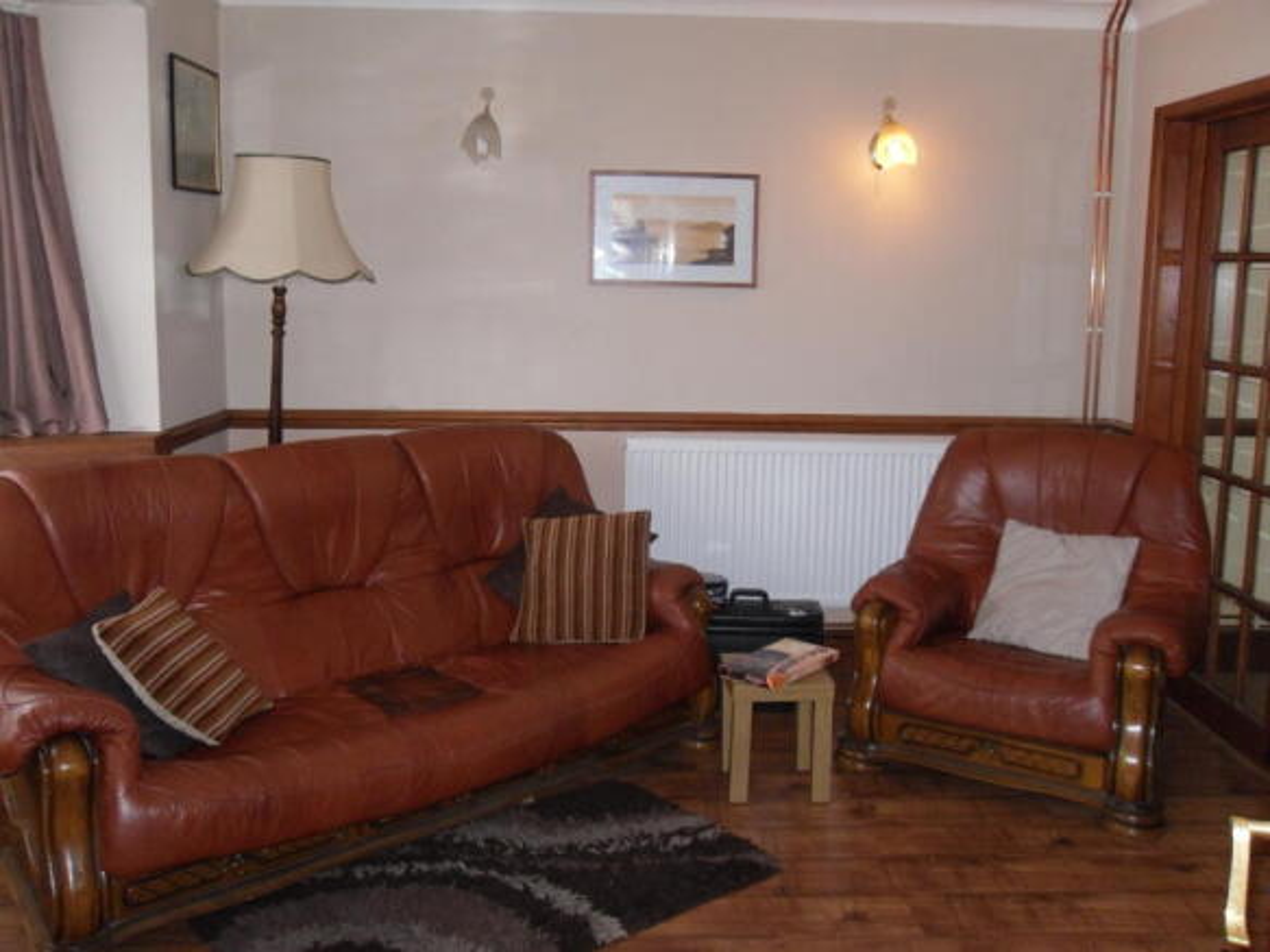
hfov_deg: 52.6
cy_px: 476
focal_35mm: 35
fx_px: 1284
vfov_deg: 40.7
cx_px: 635
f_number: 3.5
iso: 400
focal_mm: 6.3
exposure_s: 1/45
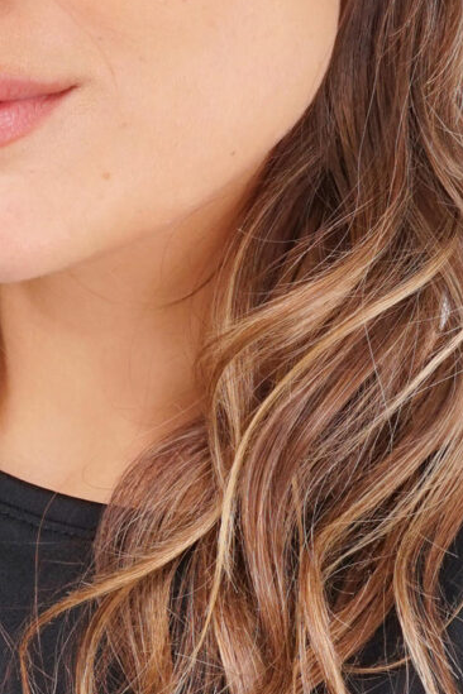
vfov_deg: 10.0
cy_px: 511
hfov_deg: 6.6
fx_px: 3954
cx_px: -125
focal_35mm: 205
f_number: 14
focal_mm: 44
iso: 160
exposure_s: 1/125
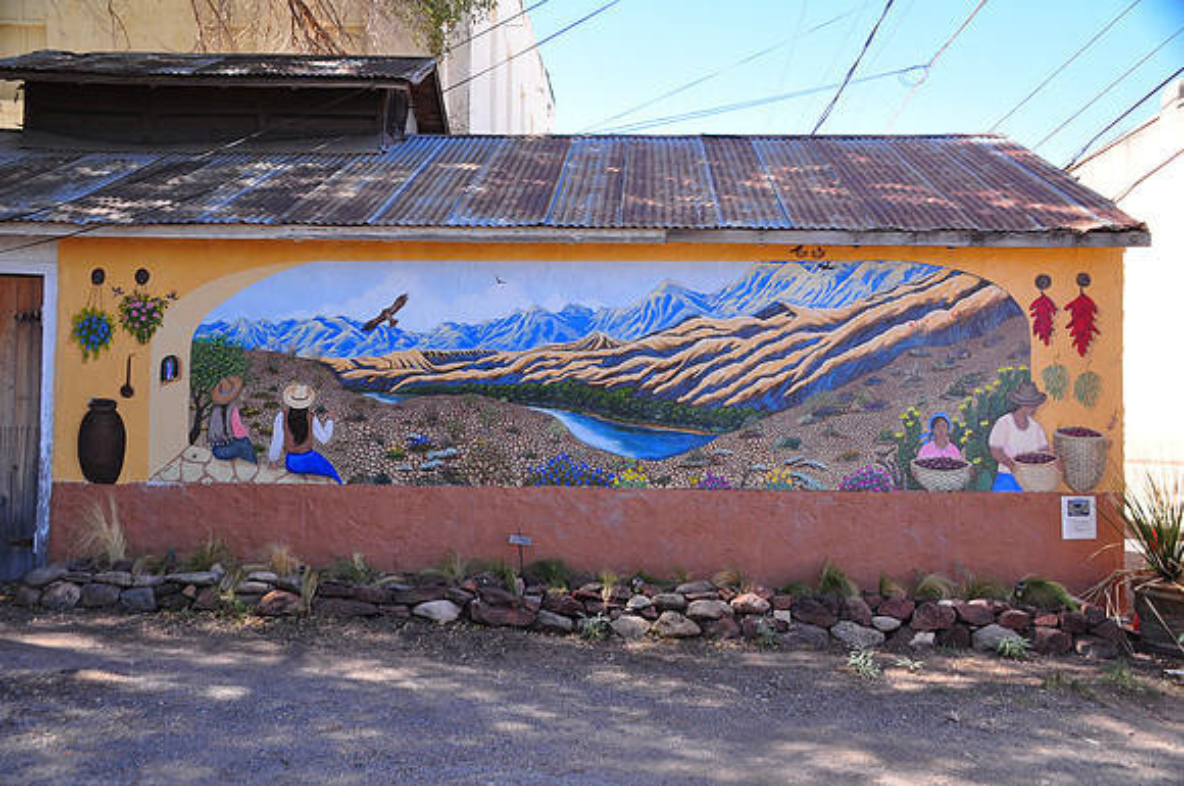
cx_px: 592
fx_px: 1084
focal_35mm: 33
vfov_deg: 39.9
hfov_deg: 57.3
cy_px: 393
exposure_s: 1/200
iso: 200
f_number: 5.6
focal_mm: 22
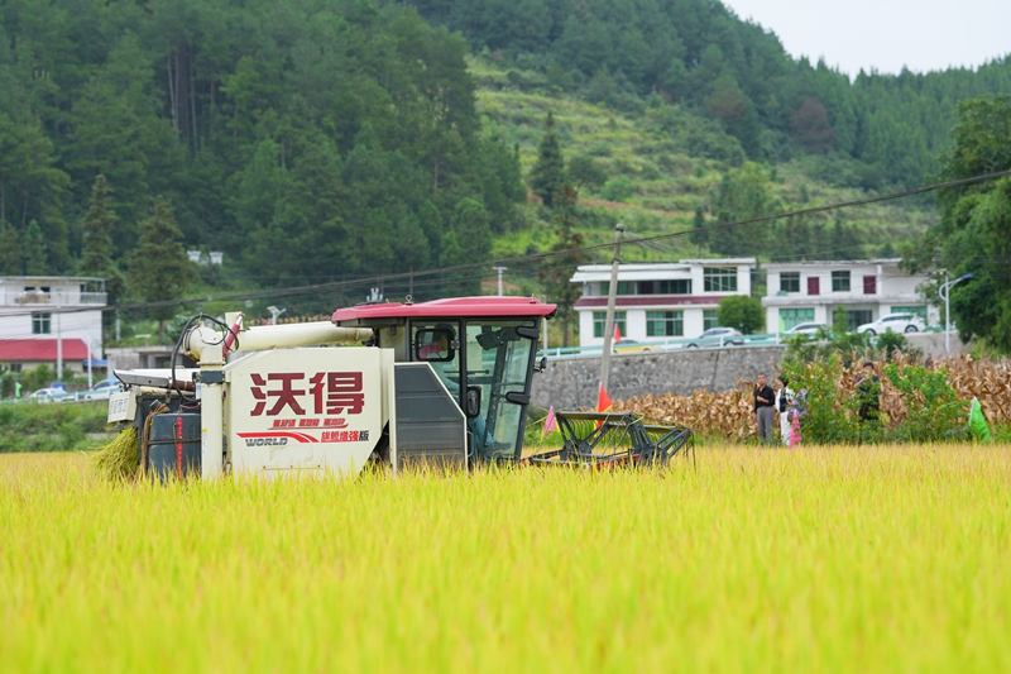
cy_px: 337
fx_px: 3706
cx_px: 506
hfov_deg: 15.5
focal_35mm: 132
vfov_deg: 10.4
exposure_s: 1/640
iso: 100
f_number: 4
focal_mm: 132
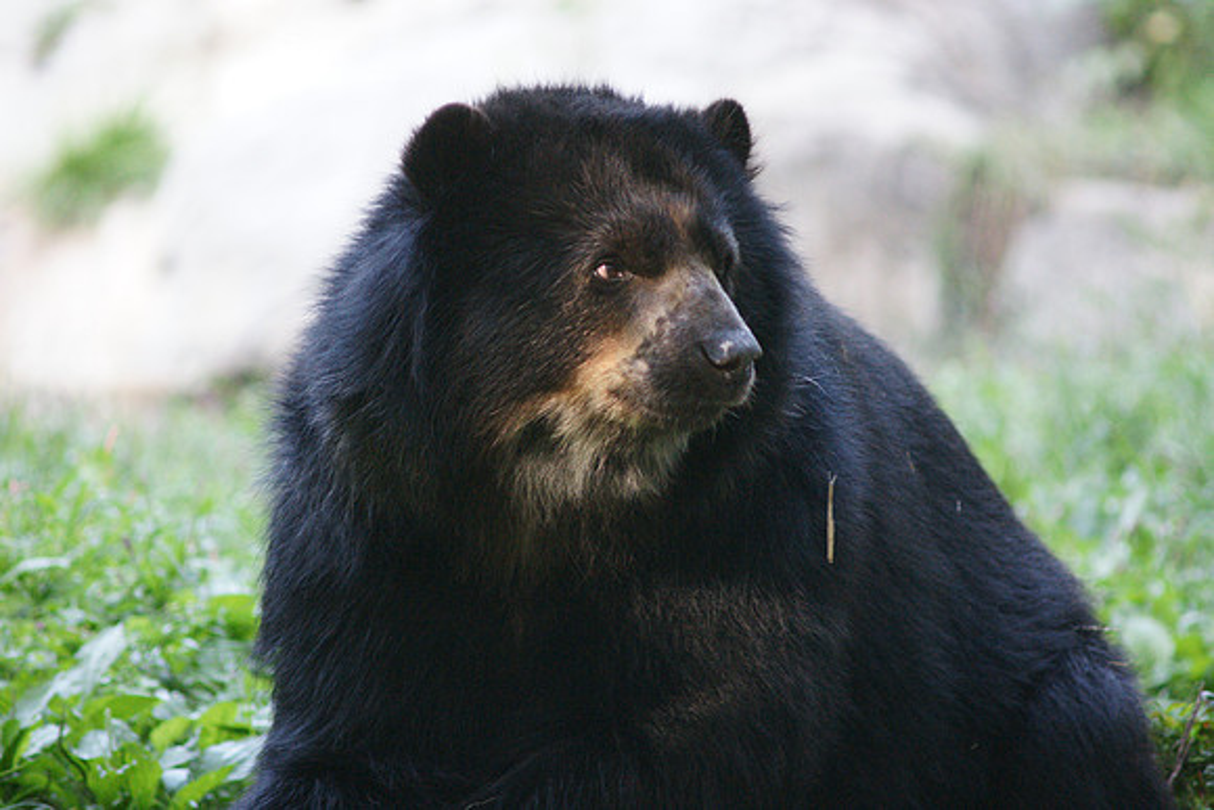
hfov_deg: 6.5
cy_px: 405
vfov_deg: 4.4
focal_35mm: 315
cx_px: 607
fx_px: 10624
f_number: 4
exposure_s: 1/250
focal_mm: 210
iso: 1600
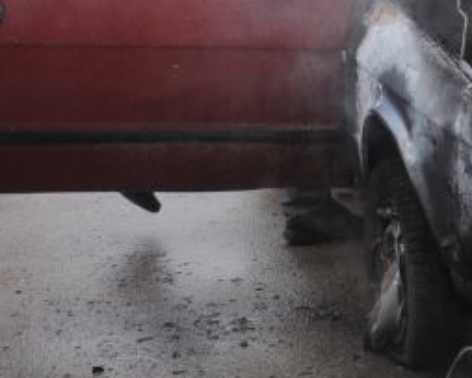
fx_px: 1732
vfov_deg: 12.3
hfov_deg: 14.4
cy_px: 36
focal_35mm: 124
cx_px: 728
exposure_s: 1/1600
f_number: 2.8
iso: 800
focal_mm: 28
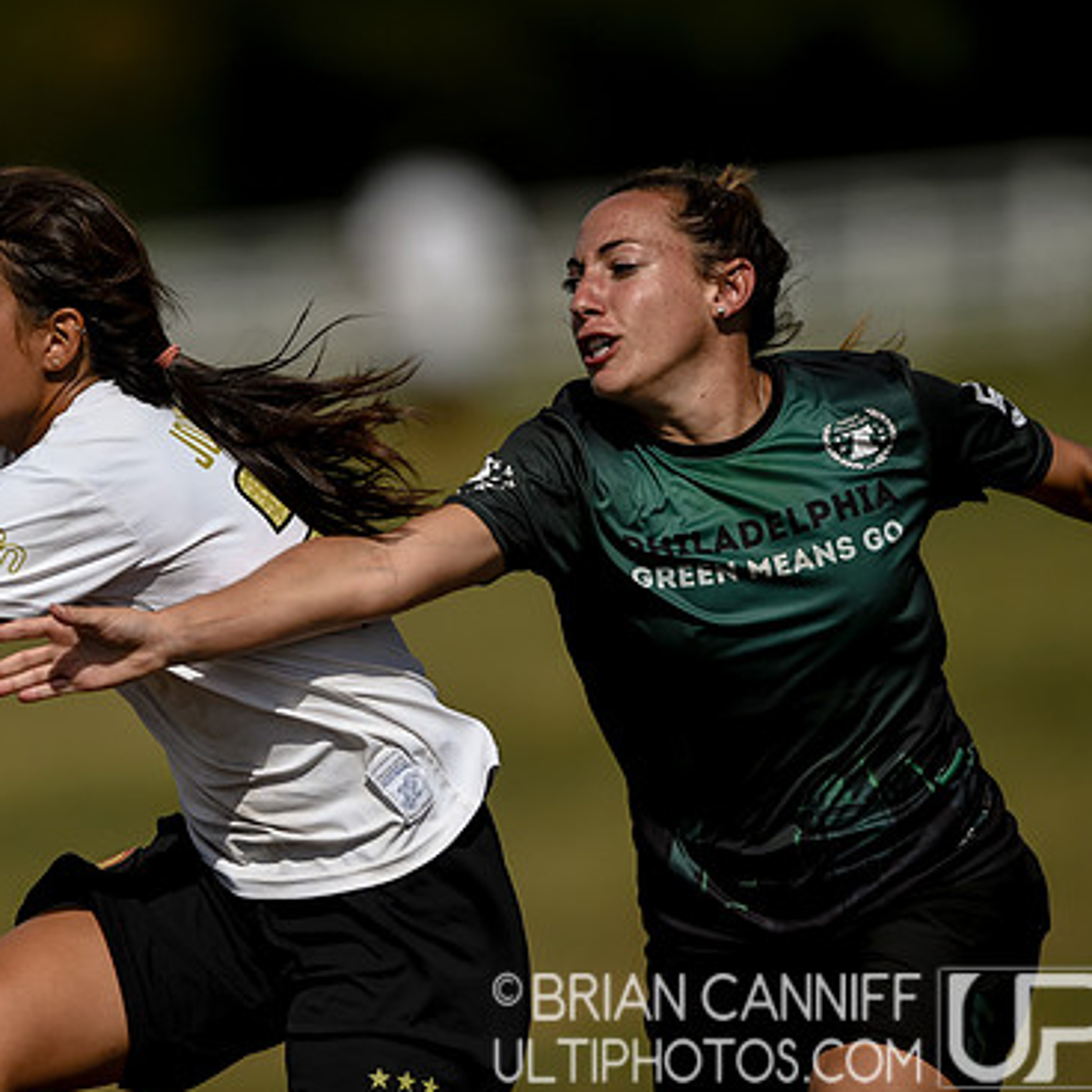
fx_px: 19130
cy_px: 546
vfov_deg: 3.3
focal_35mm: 536
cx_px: 297
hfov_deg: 3.3
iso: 160
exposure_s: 1/8000
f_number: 2.8
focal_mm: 400
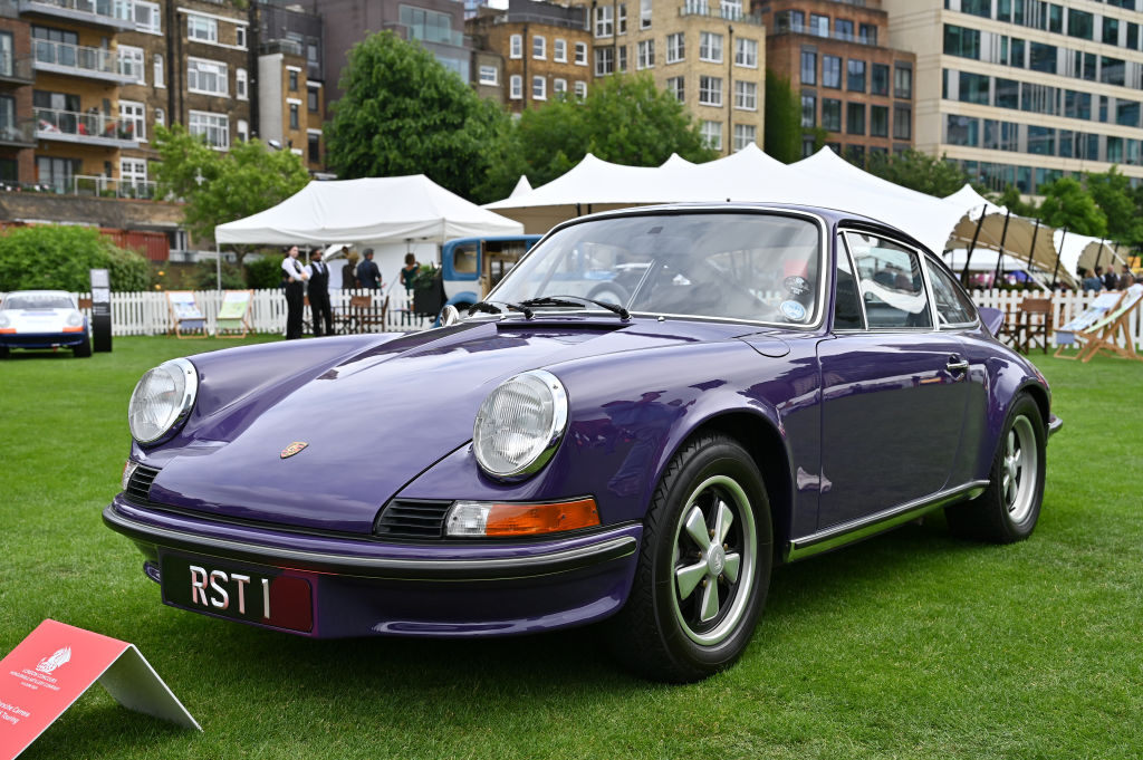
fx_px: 1237
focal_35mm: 39
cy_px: 380
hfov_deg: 49.6
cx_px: 572
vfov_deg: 34.2
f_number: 5
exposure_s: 1/500
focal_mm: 39
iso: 100
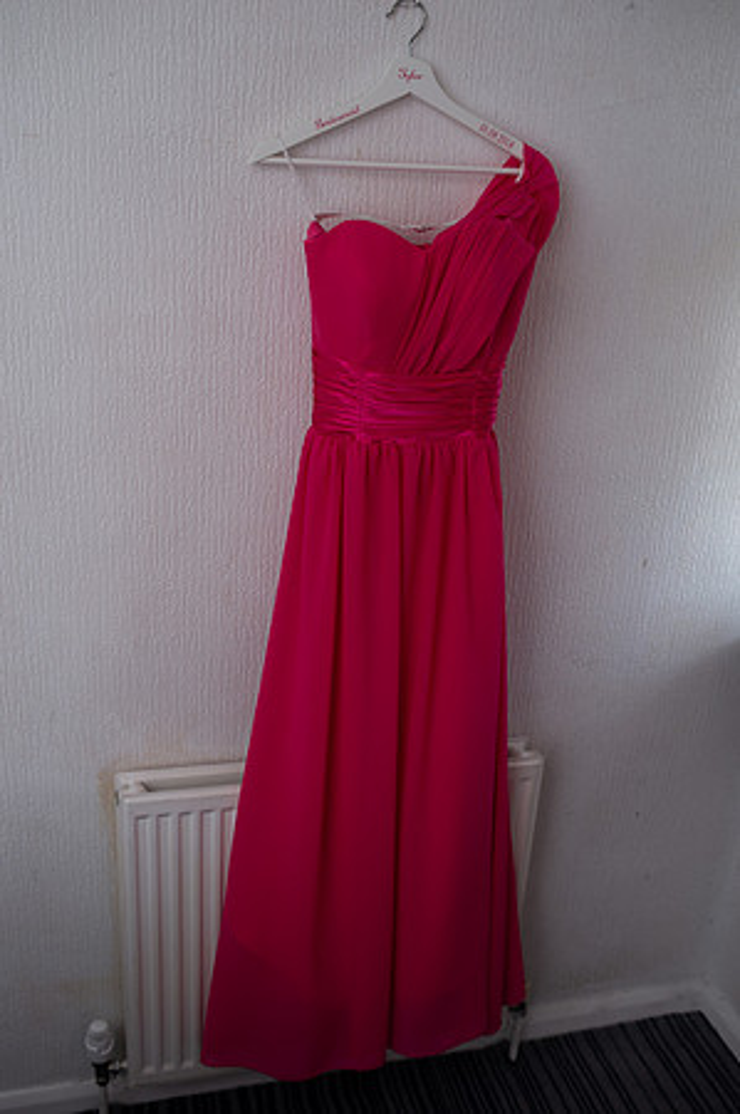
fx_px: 1082
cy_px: 557
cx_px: 370
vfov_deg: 54.5
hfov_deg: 37.8
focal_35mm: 35
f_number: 3.5
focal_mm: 35
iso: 100
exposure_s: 1/100
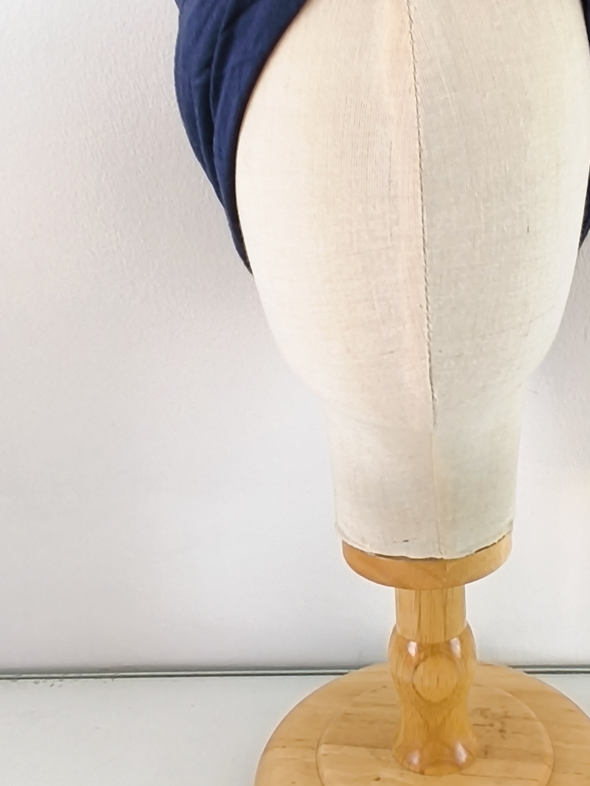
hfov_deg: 34.7
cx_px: 412
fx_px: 931
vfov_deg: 45.6
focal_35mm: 41
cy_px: 325
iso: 50
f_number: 2.2
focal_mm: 1.65
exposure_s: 1/20
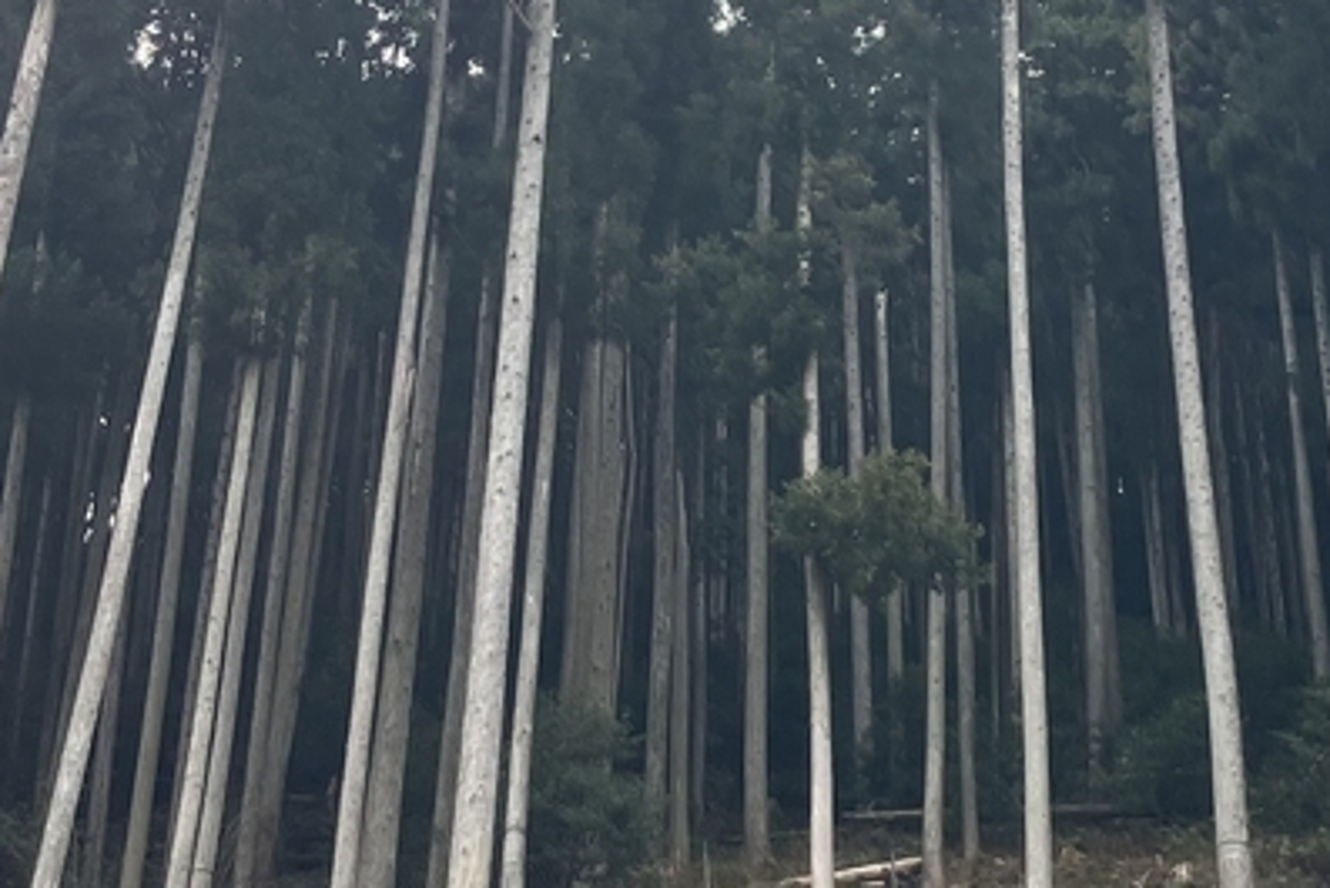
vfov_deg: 15.5
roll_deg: -1.4
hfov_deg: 22.9
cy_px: 472
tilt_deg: +34.3
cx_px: 958
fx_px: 3252
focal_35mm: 88
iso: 32
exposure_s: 1/335
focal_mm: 3.99
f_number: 1.8
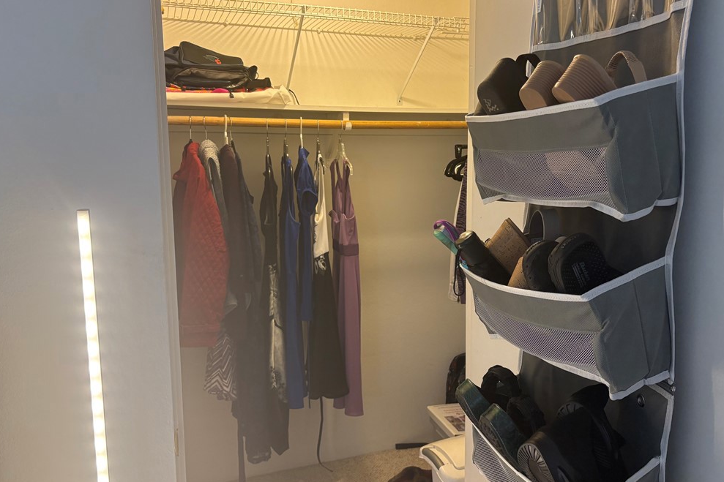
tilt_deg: -6.9
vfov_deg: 46.3
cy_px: 222
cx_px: 366
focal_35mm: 28
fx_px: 563
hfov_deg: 65.5
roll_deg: +1.5
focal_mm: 5.96
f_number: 1.6
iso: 125
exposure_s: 1/60
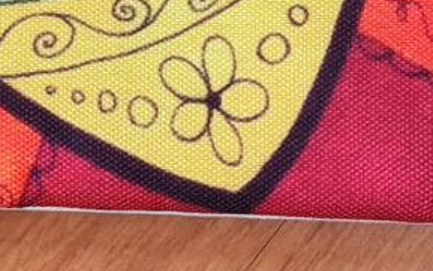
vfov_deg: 6.0
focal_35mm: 195
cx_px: -49
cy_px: -675
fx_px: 2302
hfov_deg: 10.6
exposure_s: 1/120
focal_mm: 5.4
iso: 160
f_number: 1.8
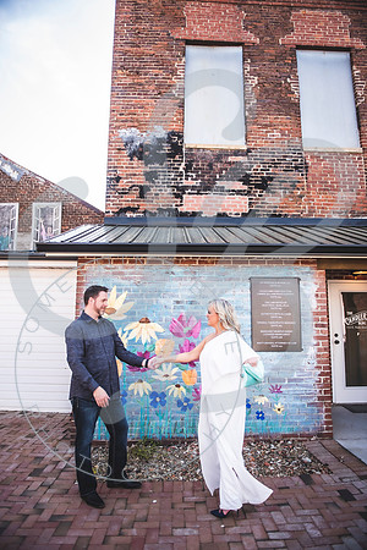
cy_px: 275
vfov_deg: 73.7
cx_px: 184
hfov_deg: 53.1
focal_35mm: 24
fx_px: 367
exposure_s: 1/400
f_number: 2.8
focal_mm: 24
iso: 100
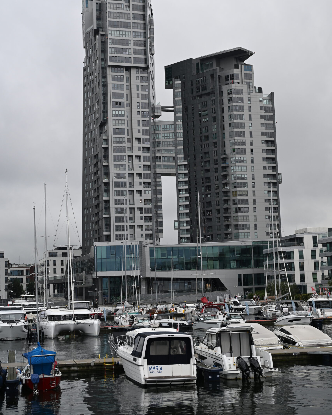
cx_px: 166
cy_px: 181
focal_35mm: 61
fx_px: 749
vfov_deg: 30.9
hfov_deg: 25.0
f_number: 4
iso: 400
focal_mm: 54
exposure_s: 1/320
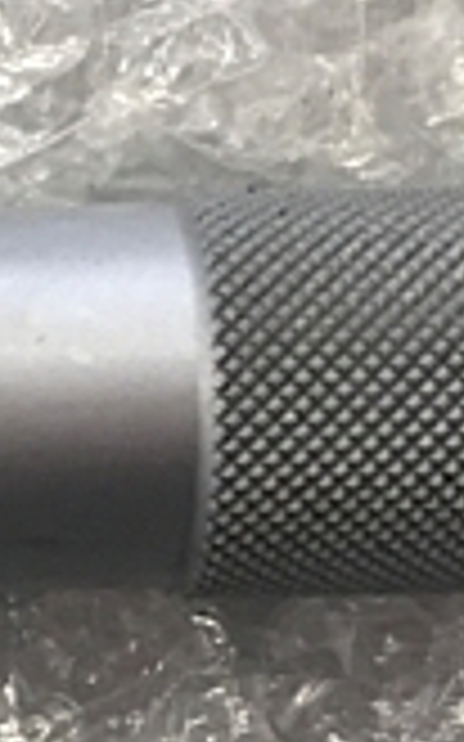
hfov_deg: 11.0
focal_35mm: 115
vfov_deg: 18.0
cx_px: -230
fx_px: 2329
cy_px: 612
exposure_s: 1/30
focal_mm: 3.99
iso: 40
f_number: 1.8
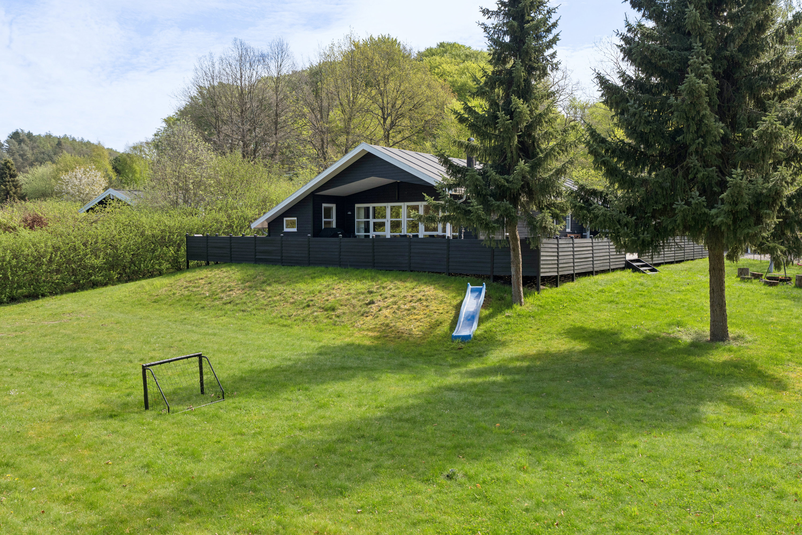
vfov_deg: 45.0
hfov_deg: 63.7
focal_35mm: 29
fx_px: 646
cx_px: 401
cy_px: 268
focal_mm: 29
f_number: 4
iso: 200
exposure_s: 1/1000
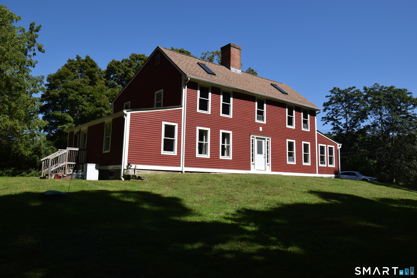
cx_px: 208
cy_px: 139
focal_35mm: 30
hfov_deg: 61.9
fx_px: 347
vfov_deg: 43.6
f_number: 9
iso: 200
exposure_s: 1/500
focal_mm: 20
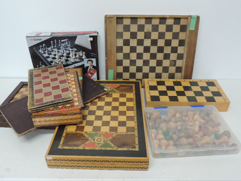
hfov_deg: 60.0
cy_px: 90
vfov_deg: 46.8
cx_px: 120
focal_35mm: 30
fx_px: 209
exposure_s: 1/20
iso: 400
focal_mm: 5.3
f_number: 3.1
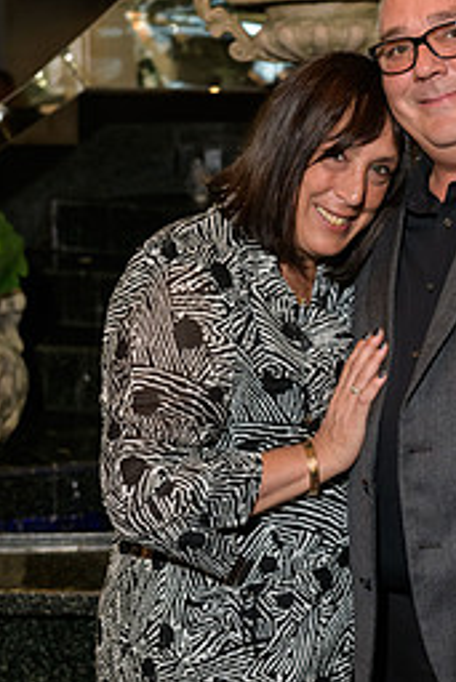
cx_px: 392
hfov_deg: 12.5
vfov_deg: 18.7
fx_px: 2068
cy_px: 317
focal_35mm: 109
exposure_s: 1/125
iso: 1000
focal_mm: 62
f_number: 5
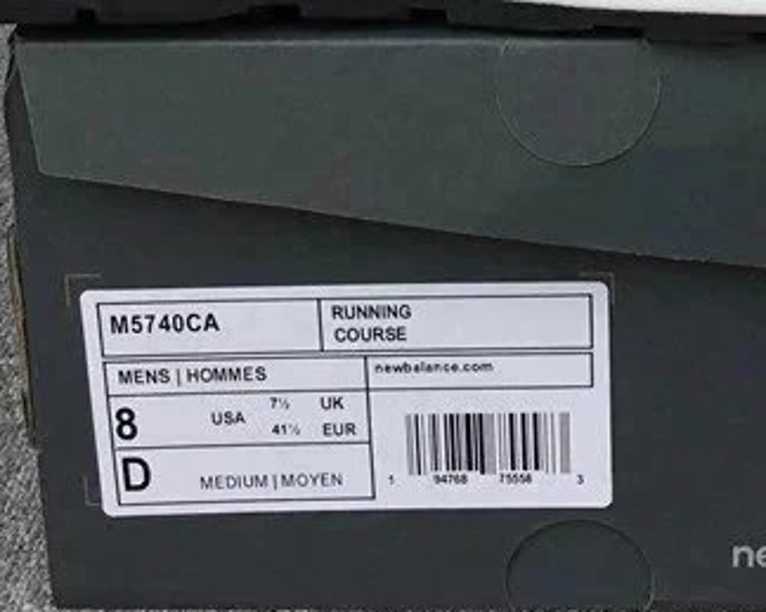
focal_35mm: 84
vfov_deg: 17.6
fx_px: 1904
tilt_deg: -19.0
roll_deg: -0.1
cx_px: 582
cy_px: -72
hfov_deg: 22.5
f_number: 2.4
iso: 25
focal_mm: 3.3
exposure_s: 1/231
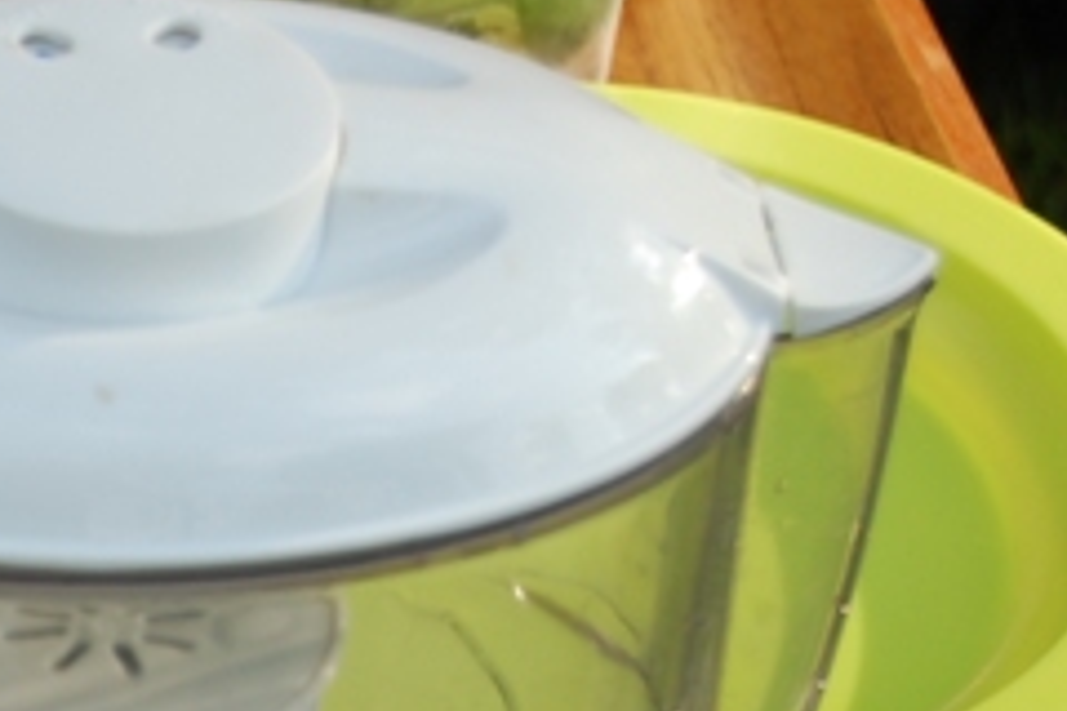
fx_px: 8140
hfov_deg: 7.4
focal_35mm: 275
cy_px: 809
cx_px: -498
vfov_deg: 5.0
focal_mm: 55
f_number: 6.3
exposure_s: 1/160
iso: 200
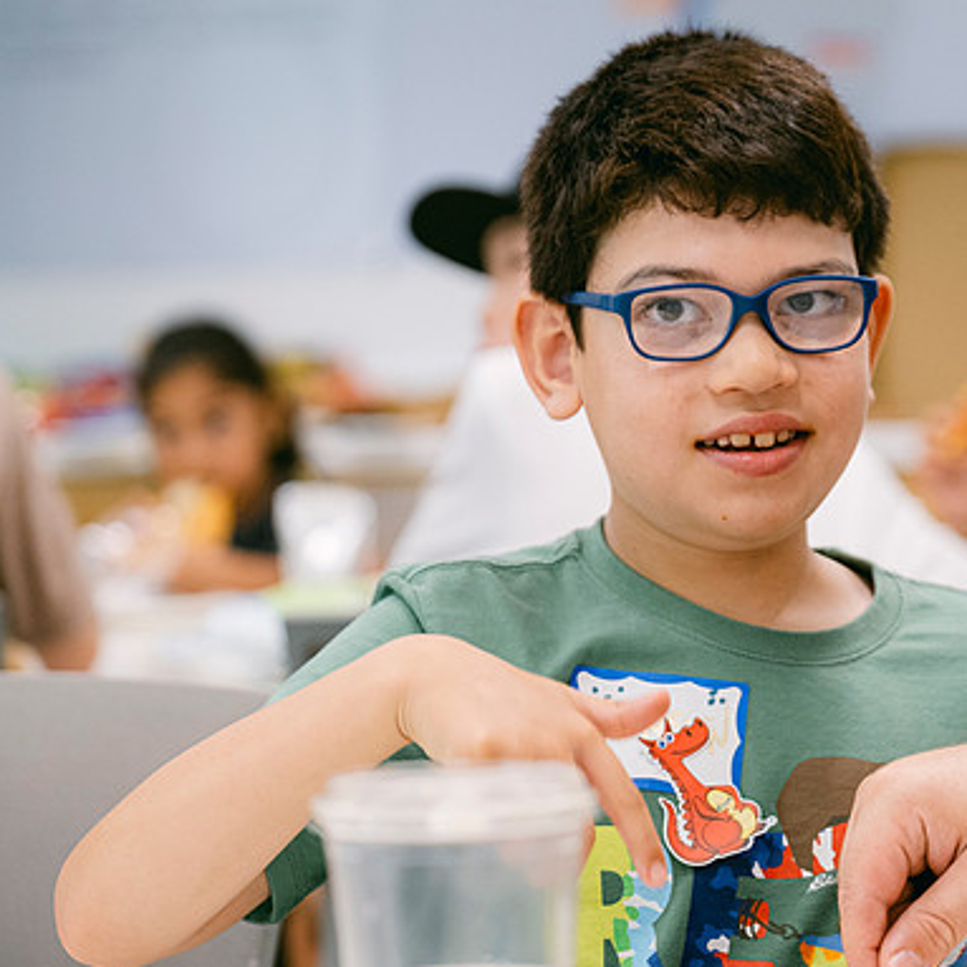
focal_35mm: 158
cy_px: 484
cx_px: 682
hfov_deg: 11.0
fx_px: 4994
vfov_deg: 11.1
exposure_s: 1/125
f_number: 2.8
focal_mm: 80.4
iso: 1000
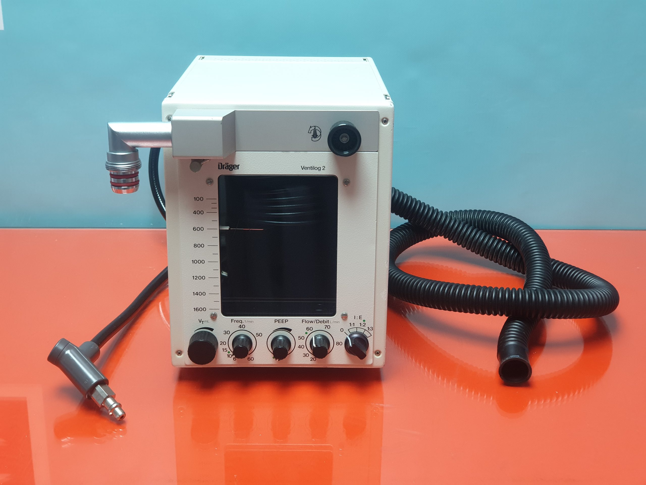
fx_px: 970
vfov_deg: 28.0
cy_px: 242
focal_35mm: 52
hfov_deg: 36.8
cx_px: 323
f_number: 2.4
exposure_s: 1/33
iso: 125
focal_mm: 6
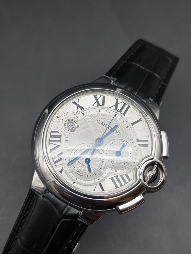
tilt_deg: -69.1
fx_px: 383
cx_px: 96
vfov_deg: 36.8
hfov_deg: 28.0
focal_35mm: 52
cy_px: 127
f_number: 1.6
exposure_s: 1/121
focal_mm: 5.96
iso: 40
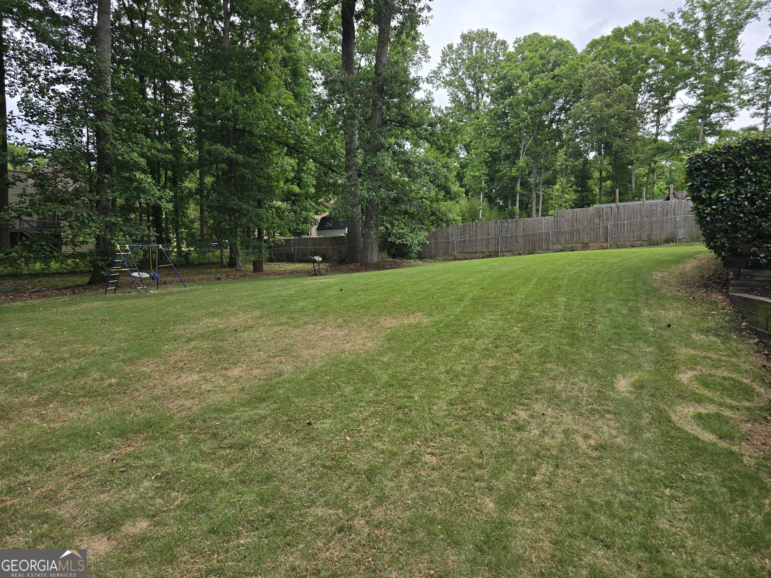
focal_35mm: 23
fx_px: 512
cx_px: 386
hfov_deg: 73.9
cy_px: 289
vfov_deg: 58.9
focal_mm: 6.3
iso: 12
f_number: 1.7
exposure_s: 1/180
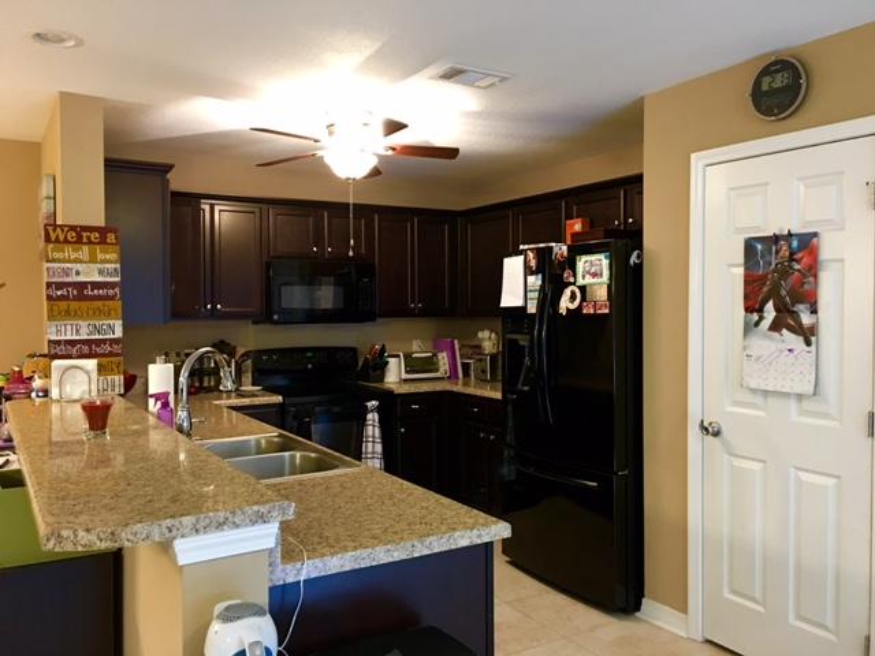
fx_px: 733
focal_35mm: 29
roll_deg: +0.1
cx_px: 438
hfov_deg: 61.7
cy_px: 328
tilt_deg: -1.5
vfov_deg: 48.2
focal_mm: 4.15
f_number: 2.2
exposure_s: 1/10
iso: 100
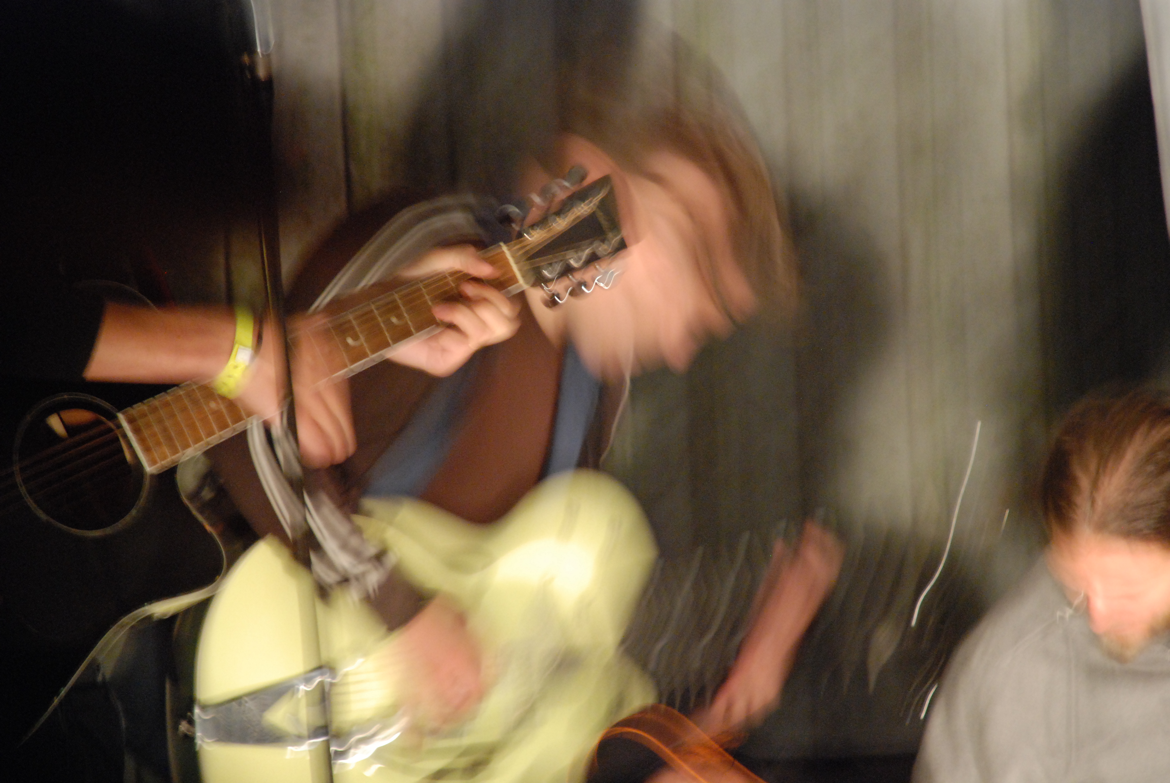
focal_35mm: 202
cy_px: 392
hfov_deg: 10.1
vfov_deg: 6.8
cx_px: 585
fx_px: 6589
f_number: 5.6
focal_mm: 135
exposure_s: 1/4
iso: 1600
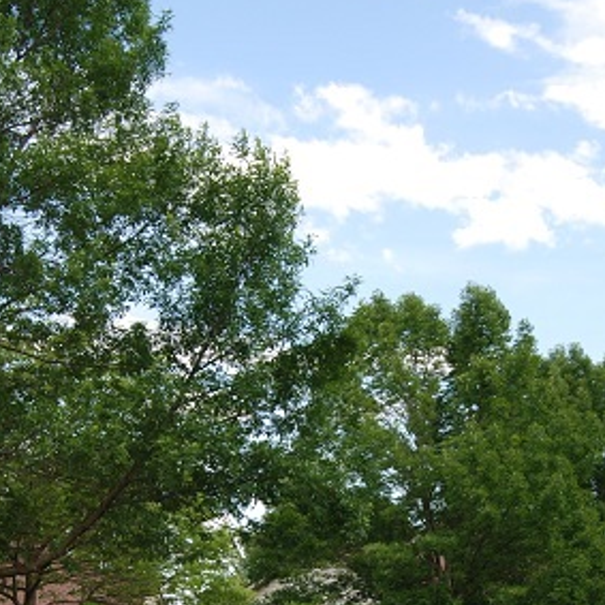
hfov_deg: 19.1
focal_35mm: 91
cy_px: 495
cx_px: 320
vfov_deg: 18.9
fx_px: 1799
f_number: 5.6
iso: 100
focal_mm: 26
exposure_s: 1/200
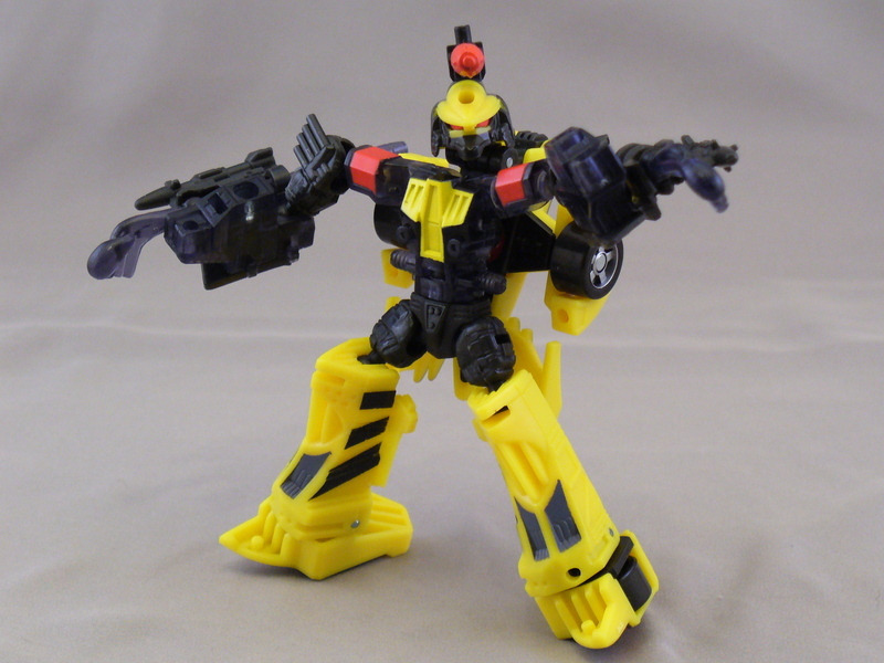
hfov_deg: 18.9
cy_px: 332
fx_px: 2656
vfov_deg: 14.2
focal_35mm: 104
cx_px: 442
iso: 200
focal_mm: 17.2
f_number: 3.5
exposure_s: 1/10
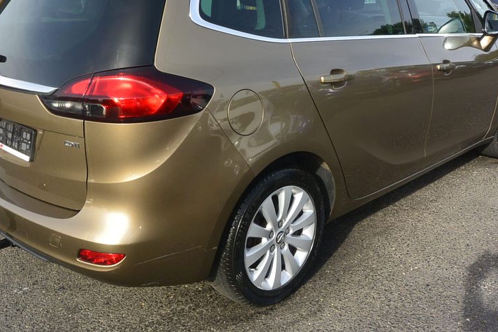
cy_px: 127
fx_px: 526
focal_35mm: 38
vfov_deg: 34.9
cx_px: 247
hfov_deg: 50.7
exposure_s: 1/250
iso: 160
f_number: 6.3
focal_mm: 10
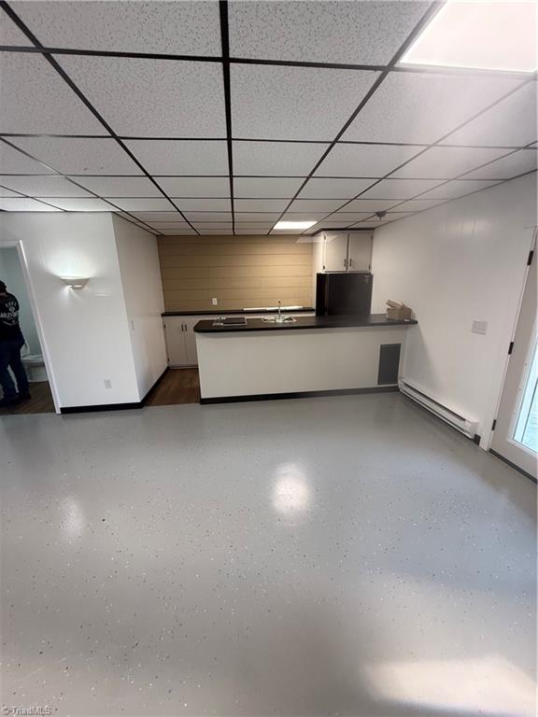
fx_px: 290
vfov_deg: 102.1
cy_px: 358
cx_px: 269
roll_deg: +0.8
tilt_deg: -14.7
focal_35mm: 14
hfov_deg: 85.7
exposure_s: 1/120
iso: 200
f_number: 2.2
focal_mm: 2.22
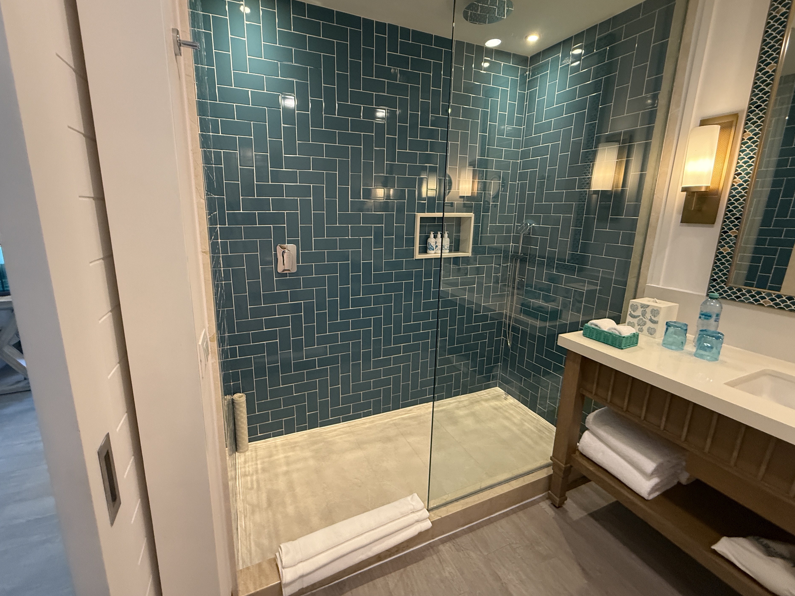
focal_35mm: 15
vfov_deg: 81.7
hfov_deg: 98.1
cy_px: 281
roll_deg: -1.2
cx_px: 380
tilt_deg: -11.6
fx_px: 344
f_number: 2.2
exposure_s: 1/60
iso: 500
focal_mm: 2.22
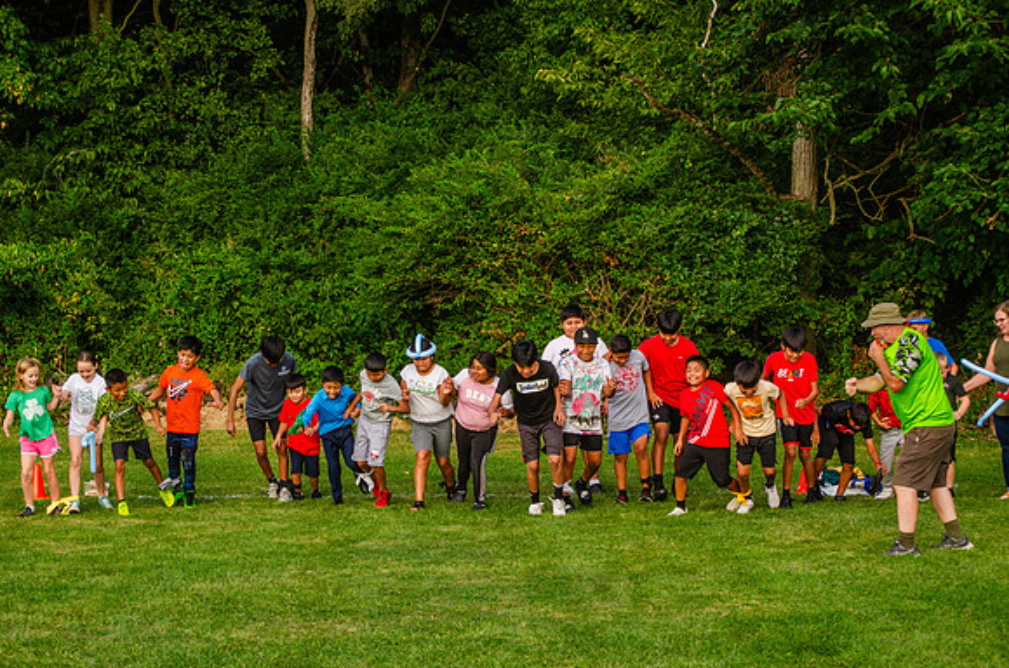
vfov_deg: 16.5
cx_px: 504
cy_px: 334
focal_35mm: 82
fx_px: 2307
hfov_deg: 24.7
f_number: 7.1
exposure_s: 1/200
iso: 200
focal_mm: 55
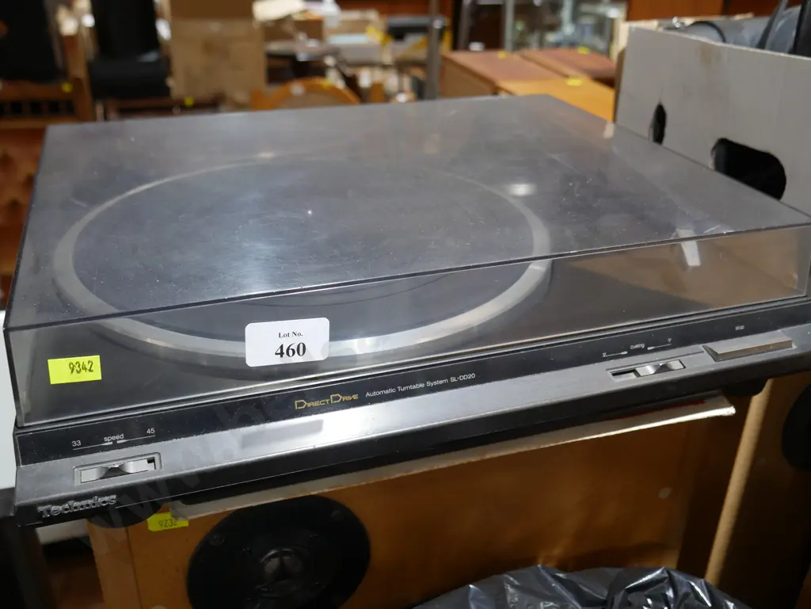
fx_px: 797
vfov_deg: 41.8
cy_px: 304
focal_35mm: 34
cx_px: 406
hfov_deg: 53.9
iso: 400
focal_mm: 17
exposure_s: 1/60
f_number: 4
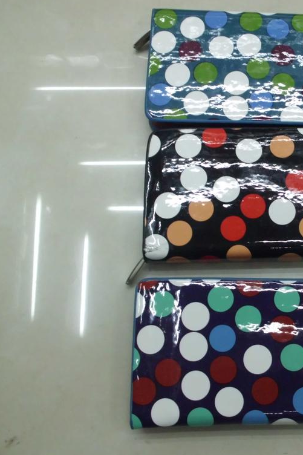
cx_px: 307
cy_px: 227
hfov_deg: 25.1
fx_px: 644
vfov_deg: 38.9
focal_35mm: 51
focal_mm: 6.3
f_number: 2.9
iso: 400
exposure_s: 1/50
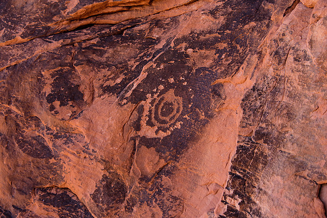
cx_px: 164
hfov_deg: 17.1
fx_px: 1090
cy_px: 109
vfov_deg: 11.4
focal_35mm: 120
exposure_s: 1/160
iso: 400
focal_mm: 80
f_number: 5.6
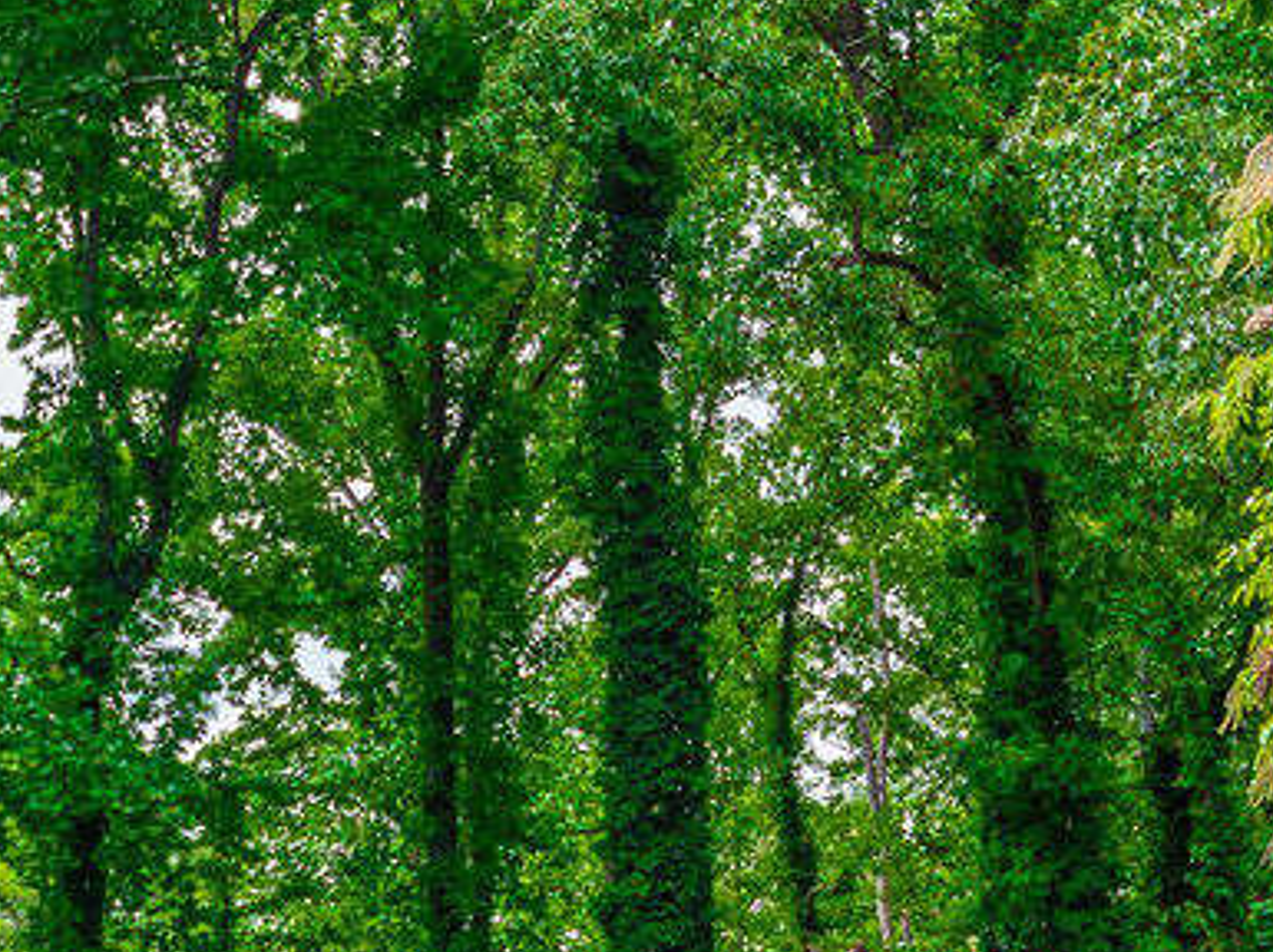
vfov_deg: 13.5
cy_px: 1279
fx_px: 3858
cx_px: 413
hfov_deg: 18.7
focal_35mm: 105
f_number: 5.6
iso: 160
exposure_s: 1/60
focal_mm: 28
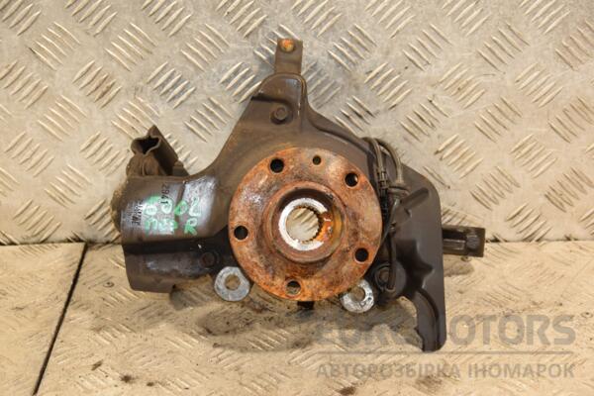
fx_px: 1534
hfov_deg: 21.9
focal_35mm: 93
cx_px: 297
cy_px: 198
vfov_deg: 14.7
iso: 800
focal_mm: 62
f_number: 5.3
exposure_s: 1/100
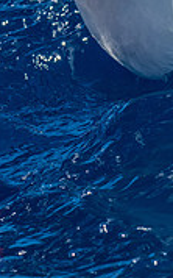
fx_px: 11077
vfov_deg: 1.4
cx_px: -52
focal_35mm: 1466
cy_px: -137
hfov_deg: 0.9
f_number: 6.3
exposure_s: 1/2500
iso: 360
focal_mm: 290
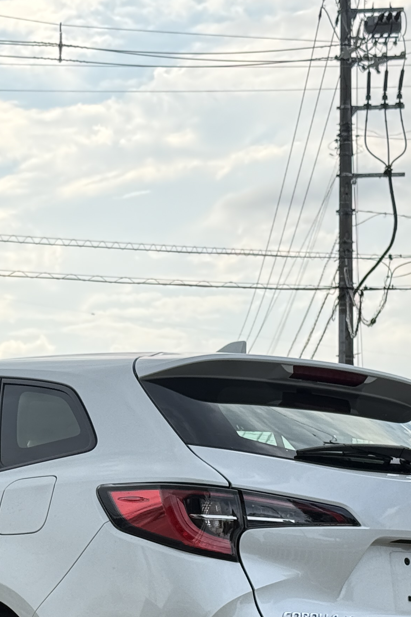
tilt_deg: +2.2
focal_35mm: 115
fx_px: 1969
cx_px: 61
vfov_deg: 17.6
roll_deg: -0.8
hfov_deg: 11.9
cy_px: 518
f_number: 1.78
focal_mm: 6.76
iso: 80
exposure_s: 1/2208
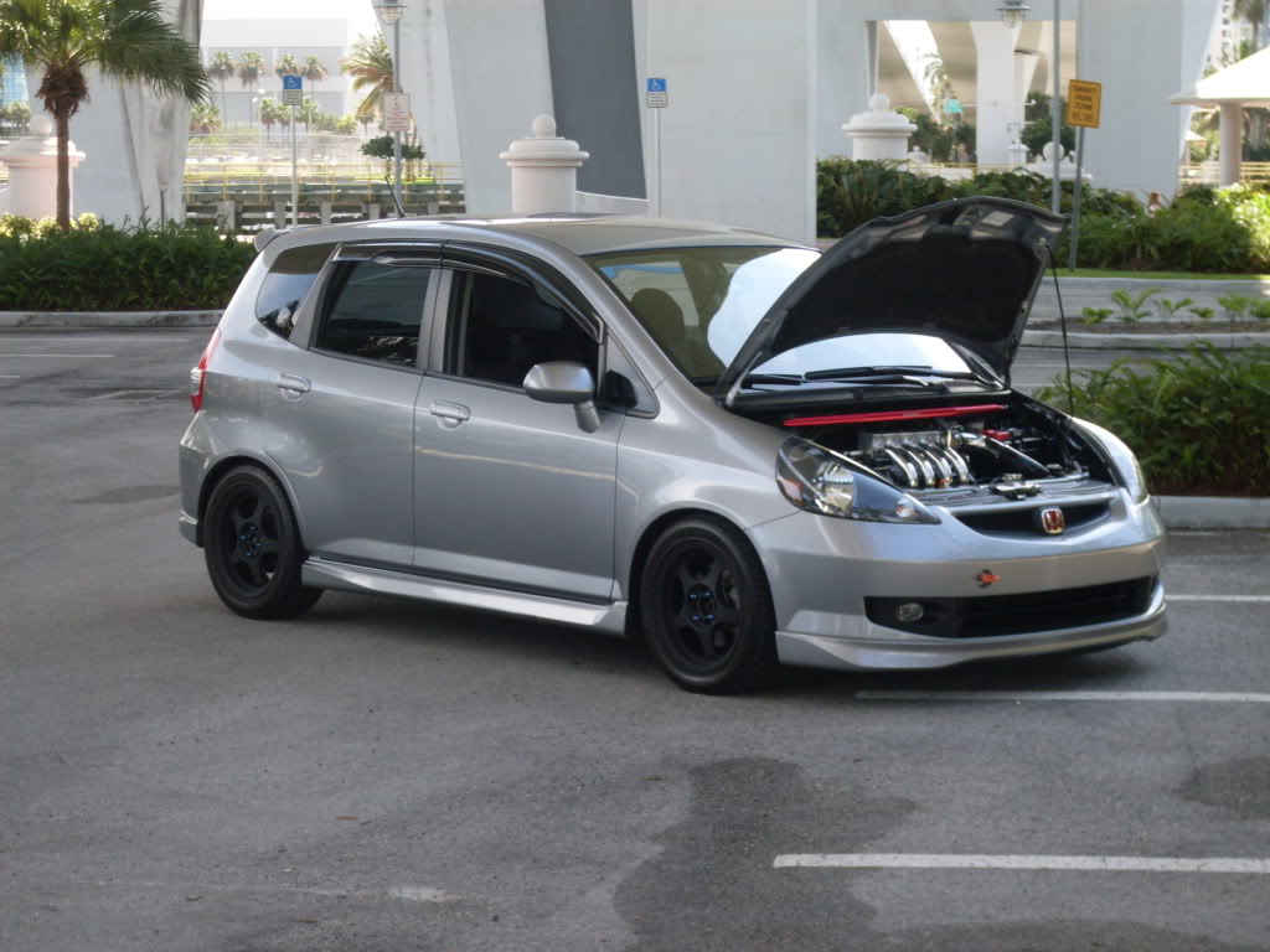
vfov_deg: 14.4
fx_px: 3779
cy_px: 476
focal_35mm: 103
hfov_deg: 19.1
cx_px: 635
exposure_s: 1/125
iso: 80
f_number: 4.8
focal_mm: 17.1
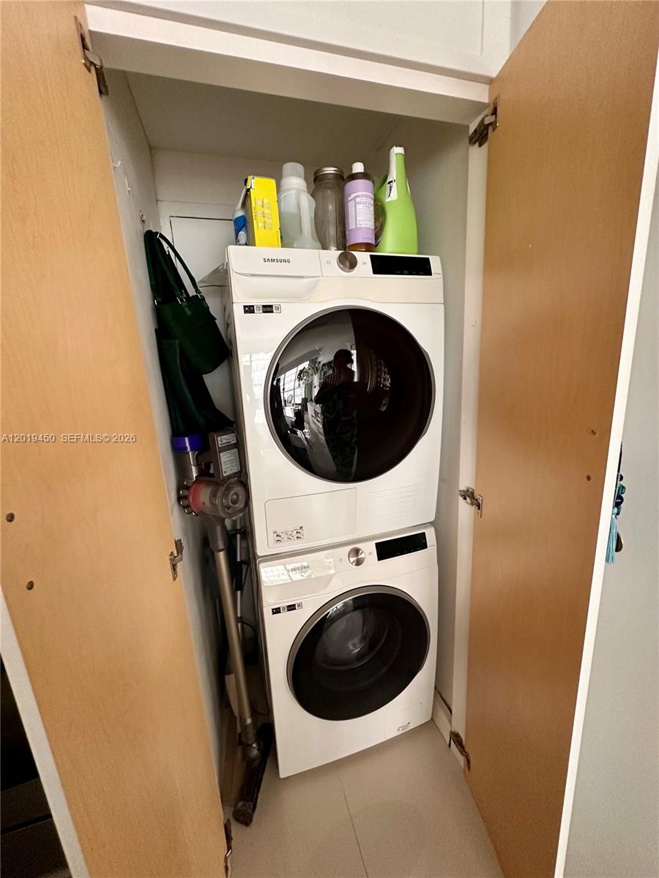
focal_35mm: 14
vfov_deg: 102.1
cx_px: 330
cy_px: 439
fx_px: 355
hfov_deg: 85.7
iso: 320
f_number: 2.2
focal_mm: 2.22
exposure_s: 1/77
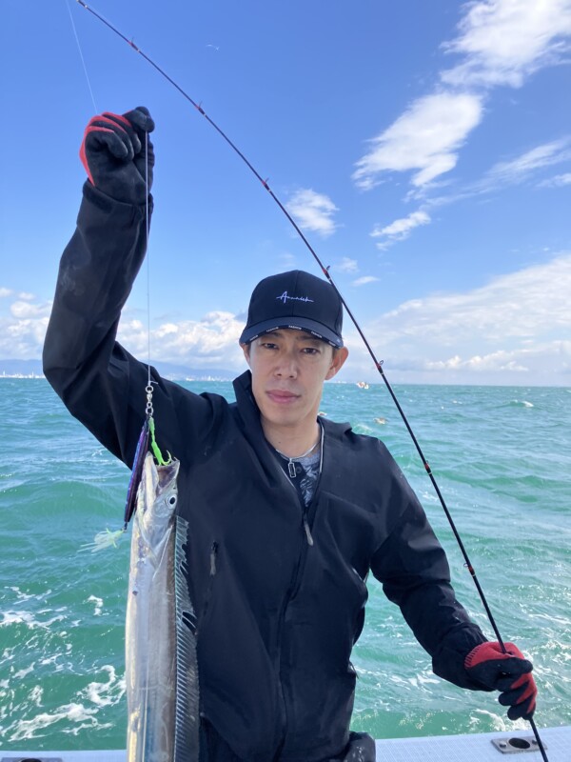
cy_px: 381
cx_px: 286
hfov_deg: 49.7
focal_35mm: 28
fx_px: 616
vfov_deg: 63.4
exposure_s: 1/1185
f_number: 1.8
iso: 32
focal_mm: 3.99
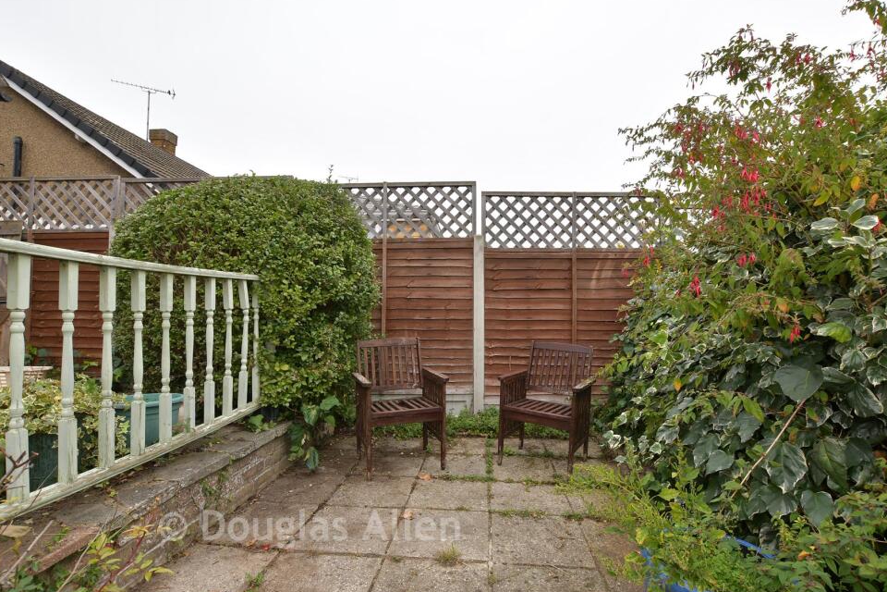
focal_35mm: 16
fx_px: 394
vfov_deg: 73.7
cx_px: 466
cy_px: 309
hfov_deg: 96.7
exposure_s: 1/25
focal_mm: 10
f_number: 8
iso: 100
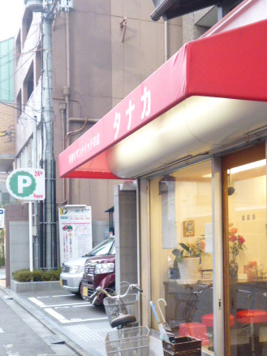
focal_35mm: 51
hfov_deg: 28.4
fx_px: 525
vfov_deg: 37.1
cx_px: 179
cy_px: 239
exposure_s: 1/40
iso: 400
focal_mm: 6.3
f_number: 3.3
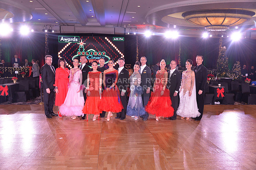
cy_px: 85
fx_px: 213
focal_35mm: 30
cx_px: 128
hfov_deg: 62.0
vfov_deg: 43.5
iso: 2000
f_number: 5
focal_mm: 30
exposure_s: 1/250
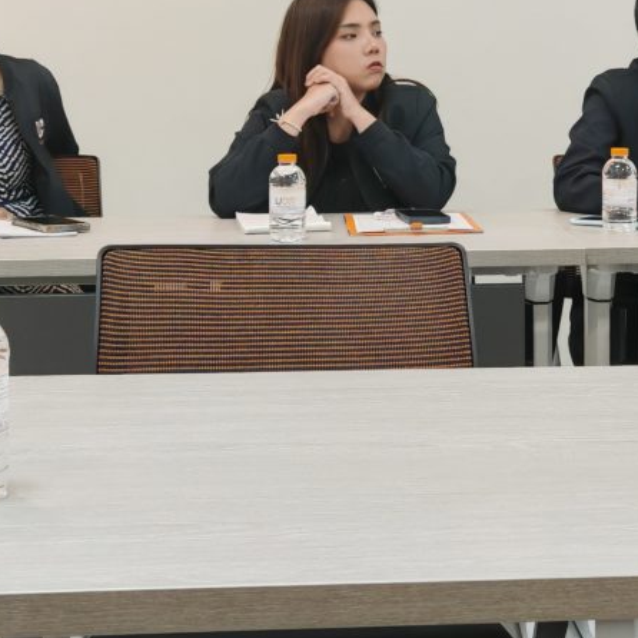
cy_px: 122
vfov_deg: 24.6
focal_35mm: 69
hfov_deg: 24.7
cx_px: 473
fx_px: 1439
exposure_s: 1/200
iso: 1600
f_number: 1.9
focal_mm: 6.67
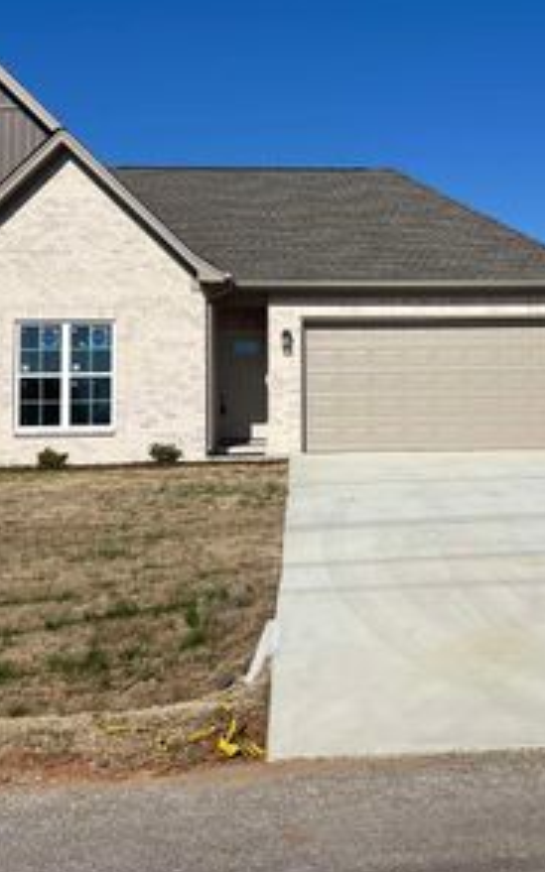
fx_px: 1117
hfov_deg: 27.3
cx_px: 360
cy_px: 353
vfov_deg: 42.5
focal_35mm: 47
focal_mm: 5.7
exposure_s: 1/11364
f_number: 1.5
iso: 50
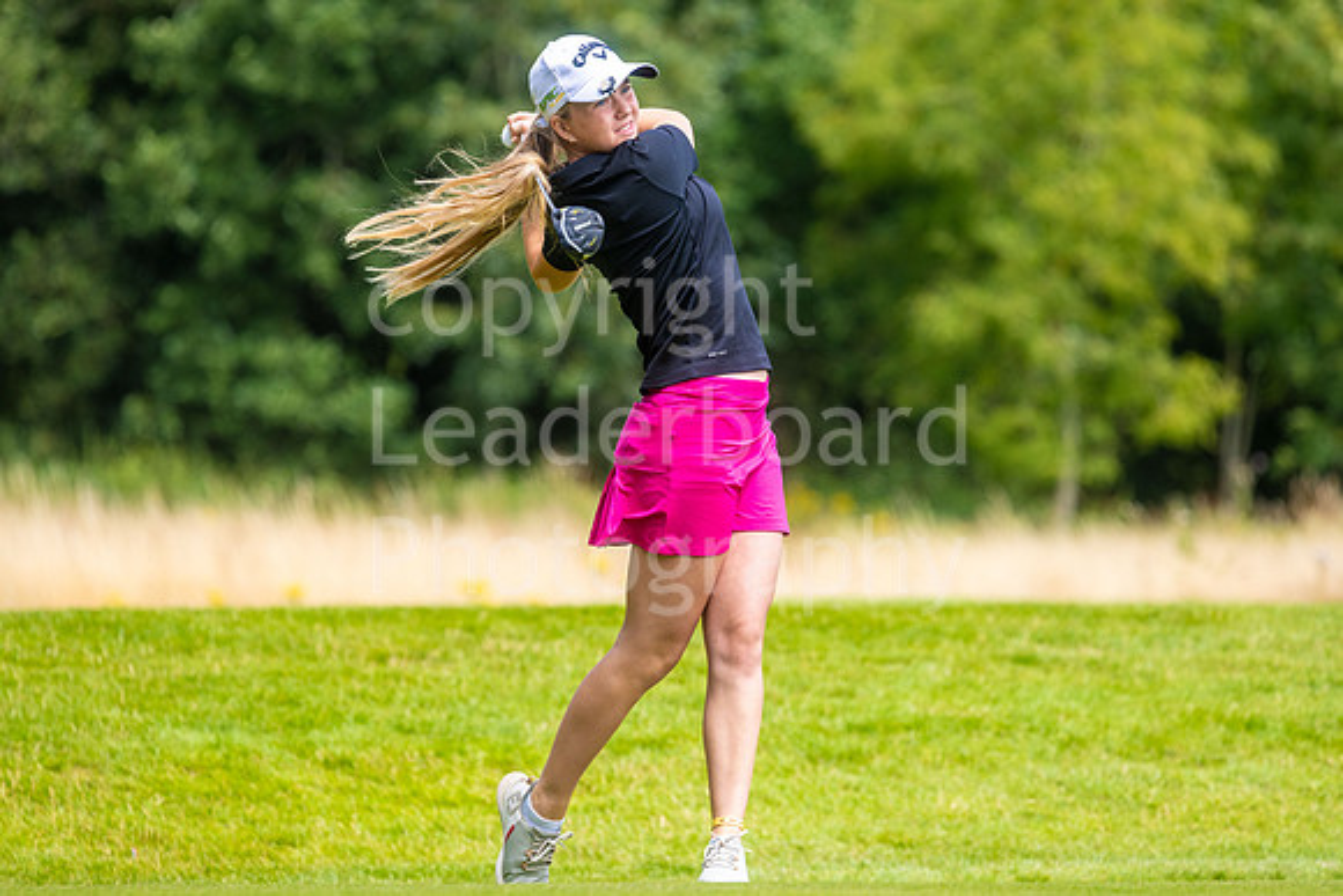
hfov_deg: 6.3
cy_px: 475
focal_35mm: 328
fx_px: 12234
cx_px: 630
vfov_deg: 4.2
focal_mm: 300
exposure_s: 1/800
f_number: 5.6
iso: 200
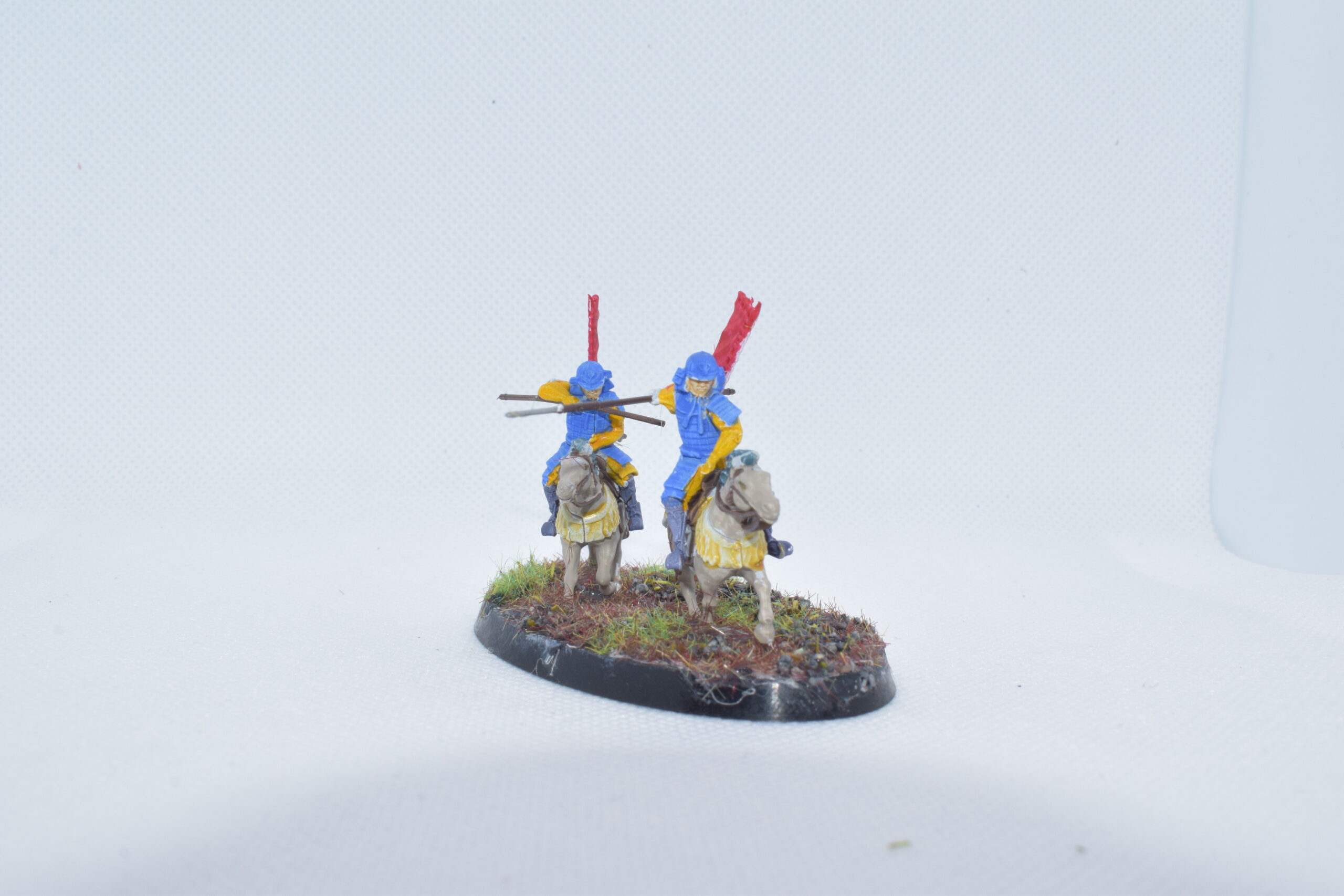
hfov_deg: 53.1
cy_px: 448
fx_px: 1344
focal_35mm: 36
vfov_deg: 36.9
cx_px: 672
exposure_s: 1/125
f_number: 18
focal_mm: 24
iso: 800
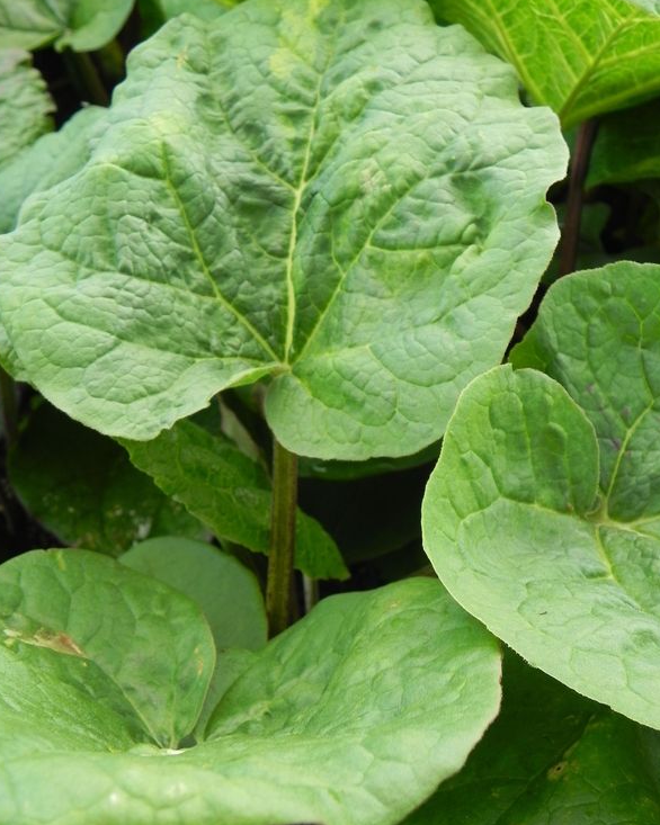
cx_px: 324
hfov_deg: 30.8
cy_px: 414
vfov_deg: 38.1
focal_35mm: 49
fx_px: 1197
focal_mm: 8.2
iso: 160
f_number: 4
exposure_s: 1/160
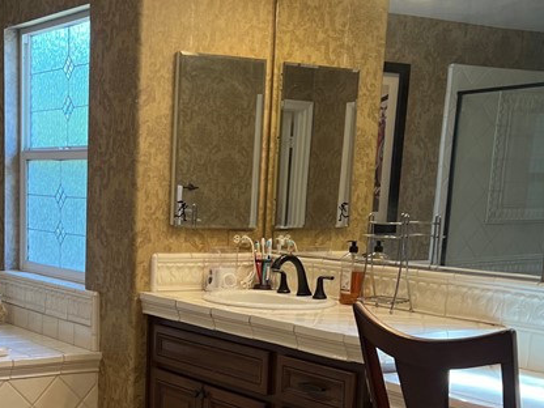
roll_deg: -0.6
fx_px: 1006
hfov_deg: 29.7
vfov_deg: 22.6
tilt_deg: -7.6
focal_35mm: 64
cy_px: 324
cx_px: 127
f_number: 1.5
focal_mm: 5.7
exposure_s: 1/120
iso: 50
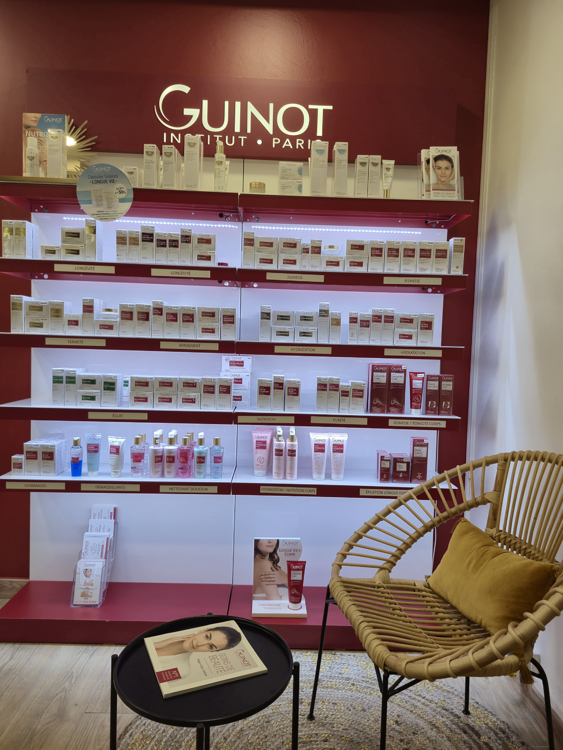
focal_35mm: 23
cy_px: 375
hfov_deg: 58.9
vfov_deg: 73.9
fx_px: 499
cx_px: 282
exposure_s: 1/50.3
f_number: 1.8
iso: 25
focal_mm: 5.4
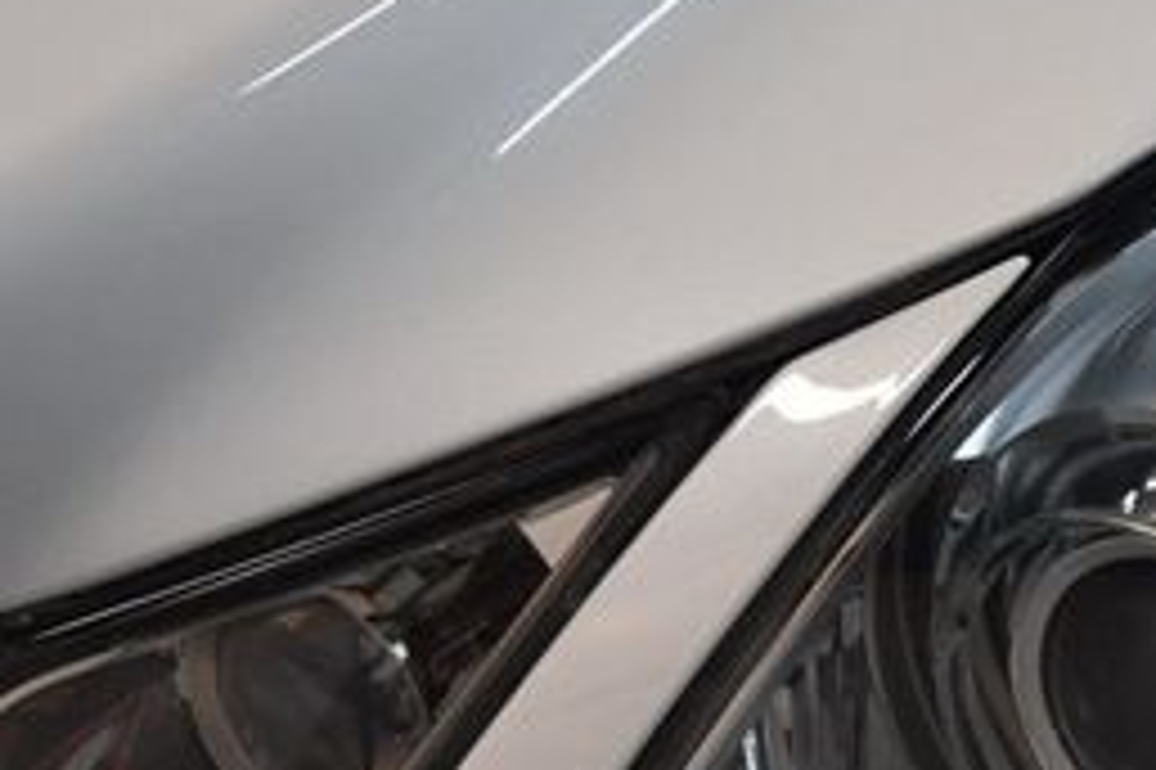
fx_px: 5359
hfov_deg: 12.3
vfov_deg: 8.2
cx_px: 864
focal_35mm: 167
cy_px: 536
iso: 1000
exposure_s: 1/125
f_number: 4.5
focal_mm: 45
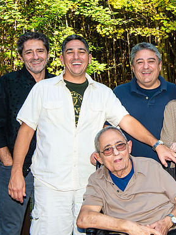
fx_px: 529
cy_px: 79
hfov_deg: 18.5
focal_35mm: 78
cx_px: 171
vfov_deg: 24.9
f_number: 11
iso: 800
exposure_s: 1/160
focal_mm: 40
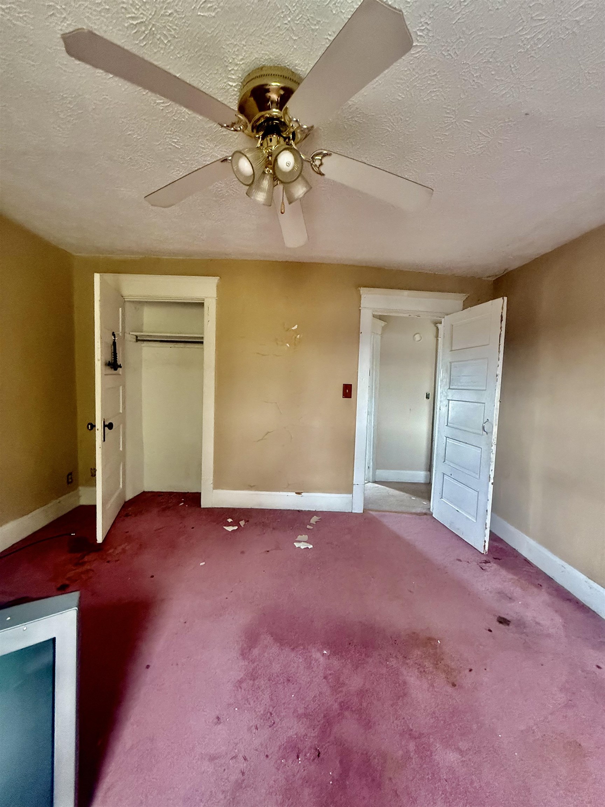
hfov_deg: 85.7
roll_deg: -0.4
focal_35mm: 14
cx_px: 302
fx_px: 326
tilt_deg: -2.1
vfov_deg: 102.1
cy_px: 404
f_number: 2.2
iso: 640
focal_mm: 2.22
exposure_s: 1/60
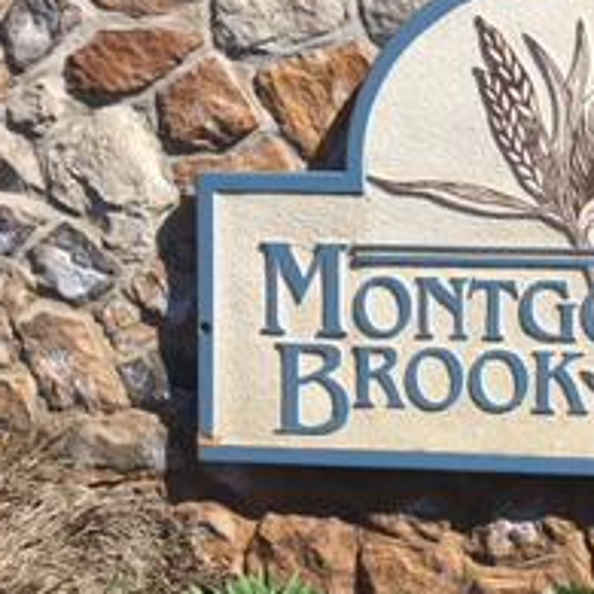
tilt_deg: -3.7
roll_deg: -0.7
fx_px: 1631
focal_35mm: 84
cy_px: 302
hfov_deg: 19.8
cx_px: 643
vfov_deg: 20.6
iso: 25
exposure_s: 1/1832
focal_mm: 4.15
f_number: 2.2
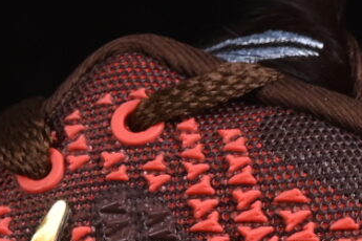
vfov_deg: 2.5
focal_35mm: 556
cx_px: -40
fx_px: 5590
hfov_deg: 3.7
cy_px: 229
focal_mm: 50
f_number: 8
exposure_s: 1/80
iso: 160
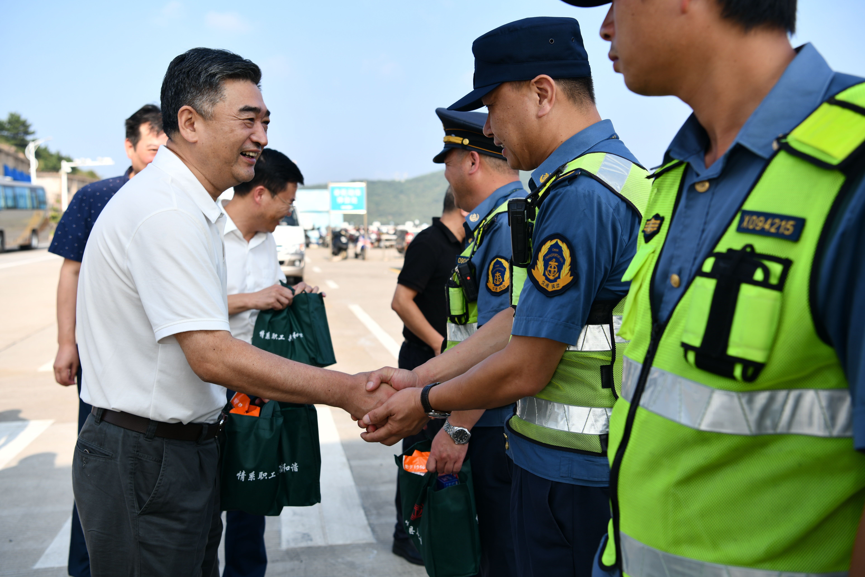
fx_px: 913
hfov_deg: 50.7
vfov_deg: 35.1
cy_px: 288
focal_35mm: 38
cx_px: 432
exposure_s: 1/400
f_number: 4.5
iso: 64
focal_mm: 38
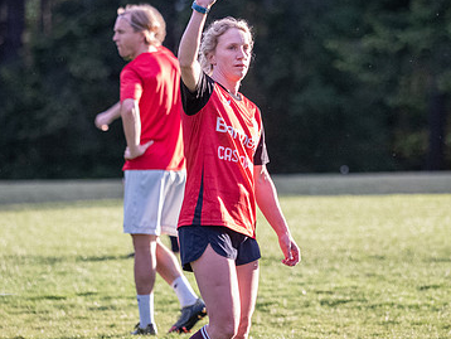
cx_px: 241
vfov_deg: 3.1
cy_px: 117
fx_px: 6336
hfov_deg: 4.1
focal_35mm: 486
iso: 2500
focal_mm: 150
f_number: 2.8
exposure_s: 1/1000
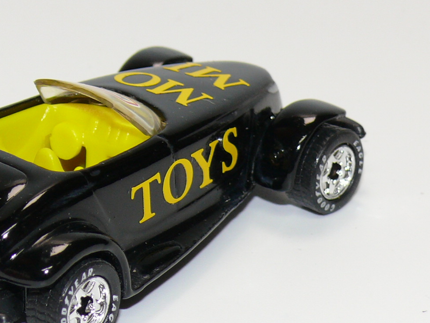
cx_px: 106
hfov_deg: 11.7
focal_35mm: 168
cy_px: 188
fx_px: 2087
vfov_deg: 8.8
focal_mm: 13.6
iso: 100
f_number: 4
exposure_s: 1/30
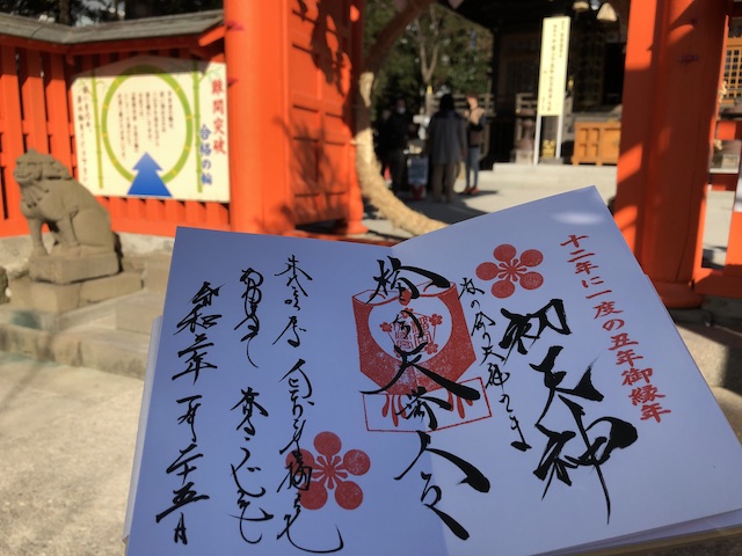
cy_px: 278
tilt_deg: -12.9
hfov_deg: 63.4
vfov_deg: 49.7
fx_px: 600
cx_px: 371
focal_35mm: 28
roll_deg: -1.0
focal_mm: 4
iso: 20
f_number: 1.8
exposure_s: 1/1245
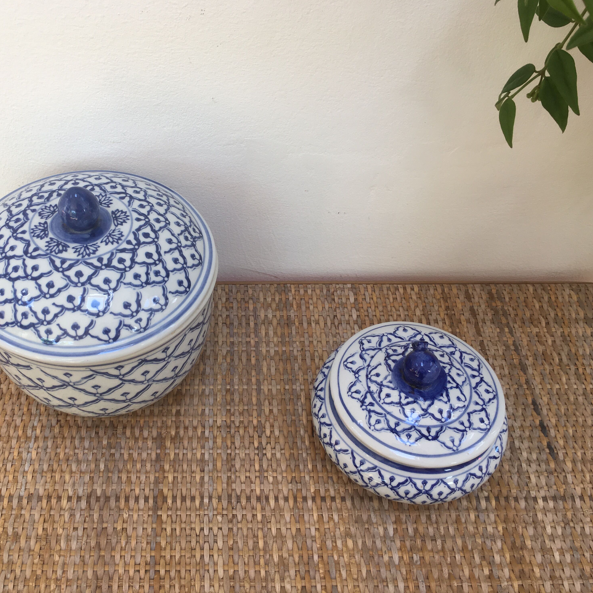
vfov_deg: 47.2
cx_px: 217
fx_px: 678
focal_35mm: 35
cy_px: 291
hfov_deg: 46.7
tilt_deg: -50.1
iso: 25
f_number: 2.2
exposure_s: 1/100
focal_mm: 4.15
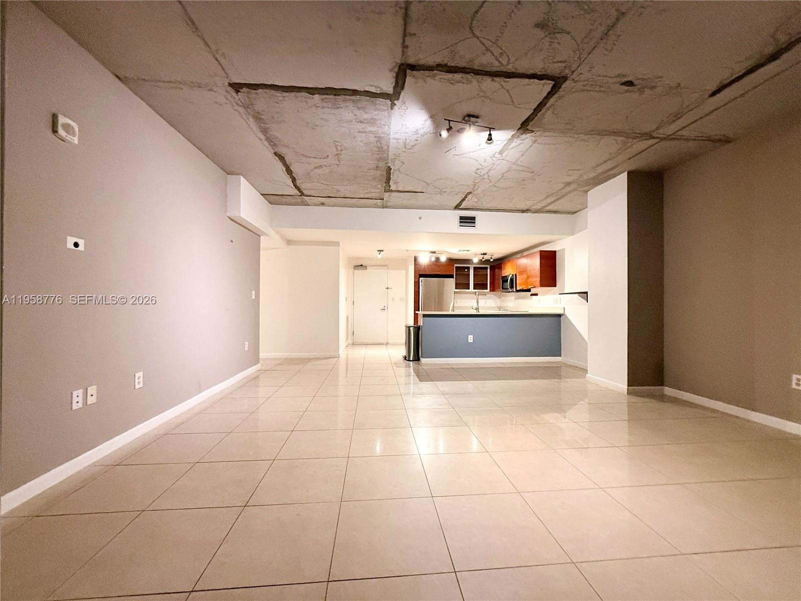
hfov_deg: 102.1
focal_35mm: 14
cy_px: 300
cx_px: 400
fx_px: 324
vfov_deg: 85.7
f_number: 2.2
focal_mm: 2.22
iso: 500
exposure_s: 1/60
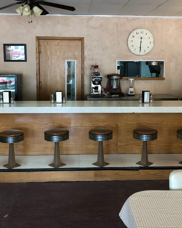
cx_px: 95
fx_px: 283
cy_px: 104
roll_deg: -0.4
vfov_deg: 43.8
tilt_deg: -7.0
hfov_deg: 35.7
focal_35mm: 42
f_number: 1.8
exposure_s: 1/24
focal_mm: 3.99
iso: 40
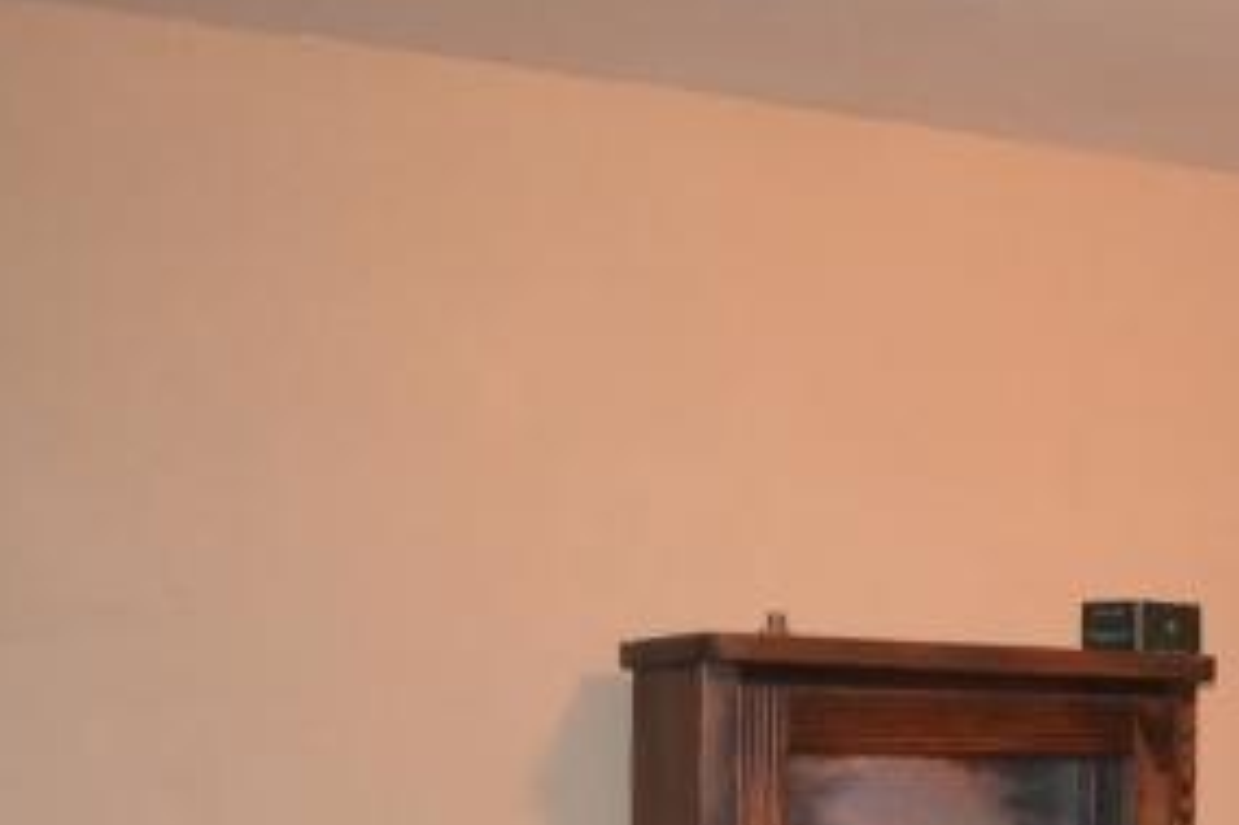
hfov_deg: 24.9
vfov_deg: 17.2
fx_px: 2614
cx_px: 1348
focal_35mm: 76
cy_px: 941
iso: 3200
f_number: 3.5
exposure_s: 1/60
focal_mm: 18
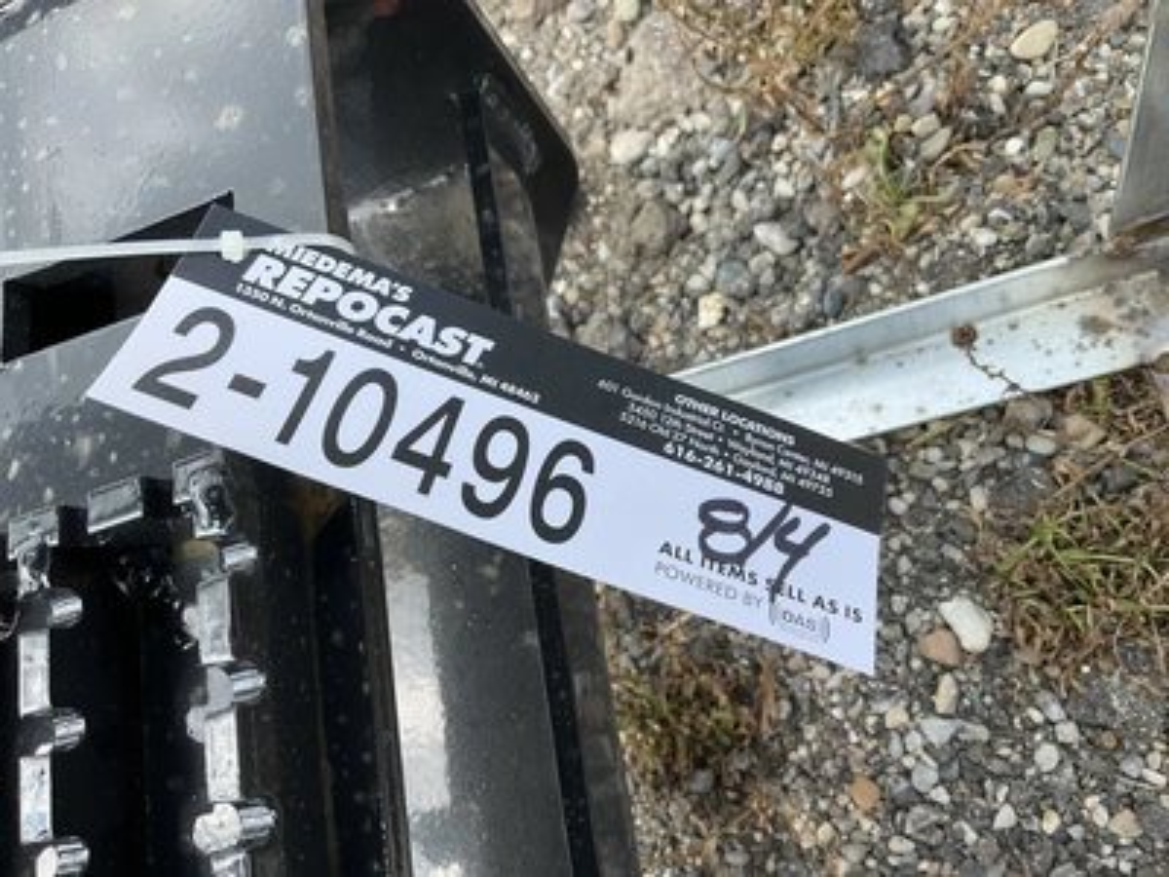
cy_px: 438
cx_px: 584
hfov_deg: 61.7
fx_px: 979
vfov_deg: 48.2
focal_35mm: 29
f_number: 1.8
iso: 25
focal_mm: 3
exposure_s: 1/461
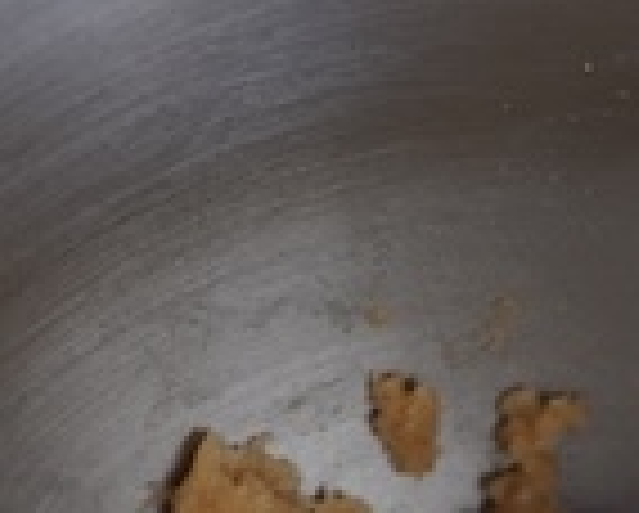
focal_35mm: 127
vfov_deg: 11.4
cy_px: 873
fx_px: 2405
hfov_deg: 14.9
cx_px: 621
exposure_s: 1/50
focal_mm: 32
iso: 640
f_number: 5
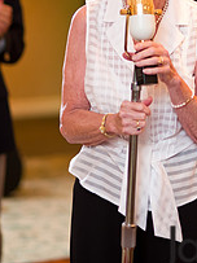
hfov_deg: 8.2
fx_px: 1375
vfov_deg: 10.9
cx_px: 156
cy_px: 21
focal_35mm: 181
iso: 1600
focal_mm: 85
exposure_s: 1/200
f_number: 2
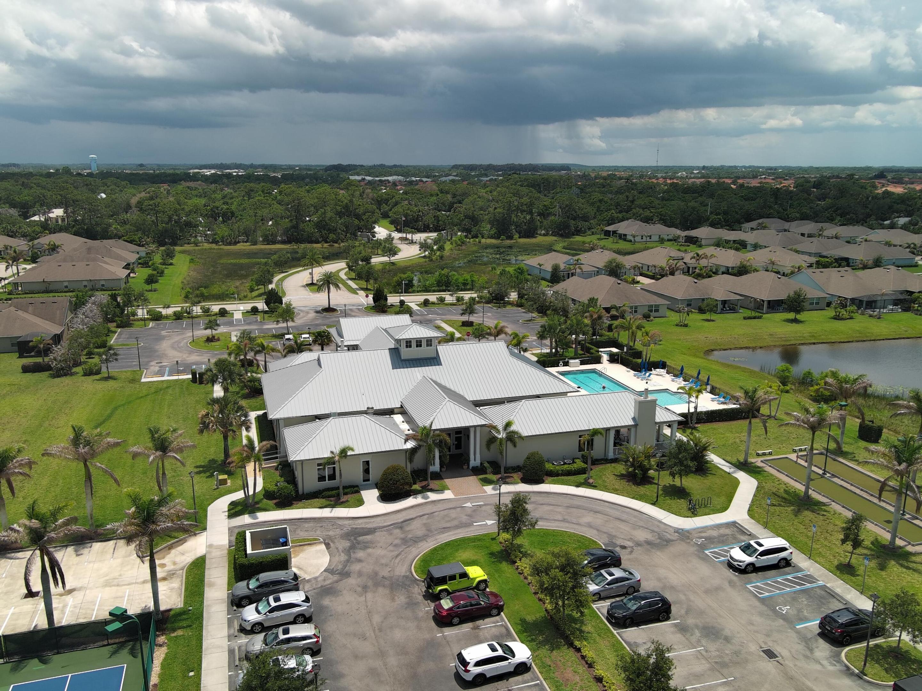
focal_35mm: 28
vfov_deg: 49.7
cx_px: 461
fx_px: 746
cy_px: 346
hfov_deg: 63.4
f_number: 2.8
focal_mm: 10.6
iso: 100
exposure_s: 1/1010
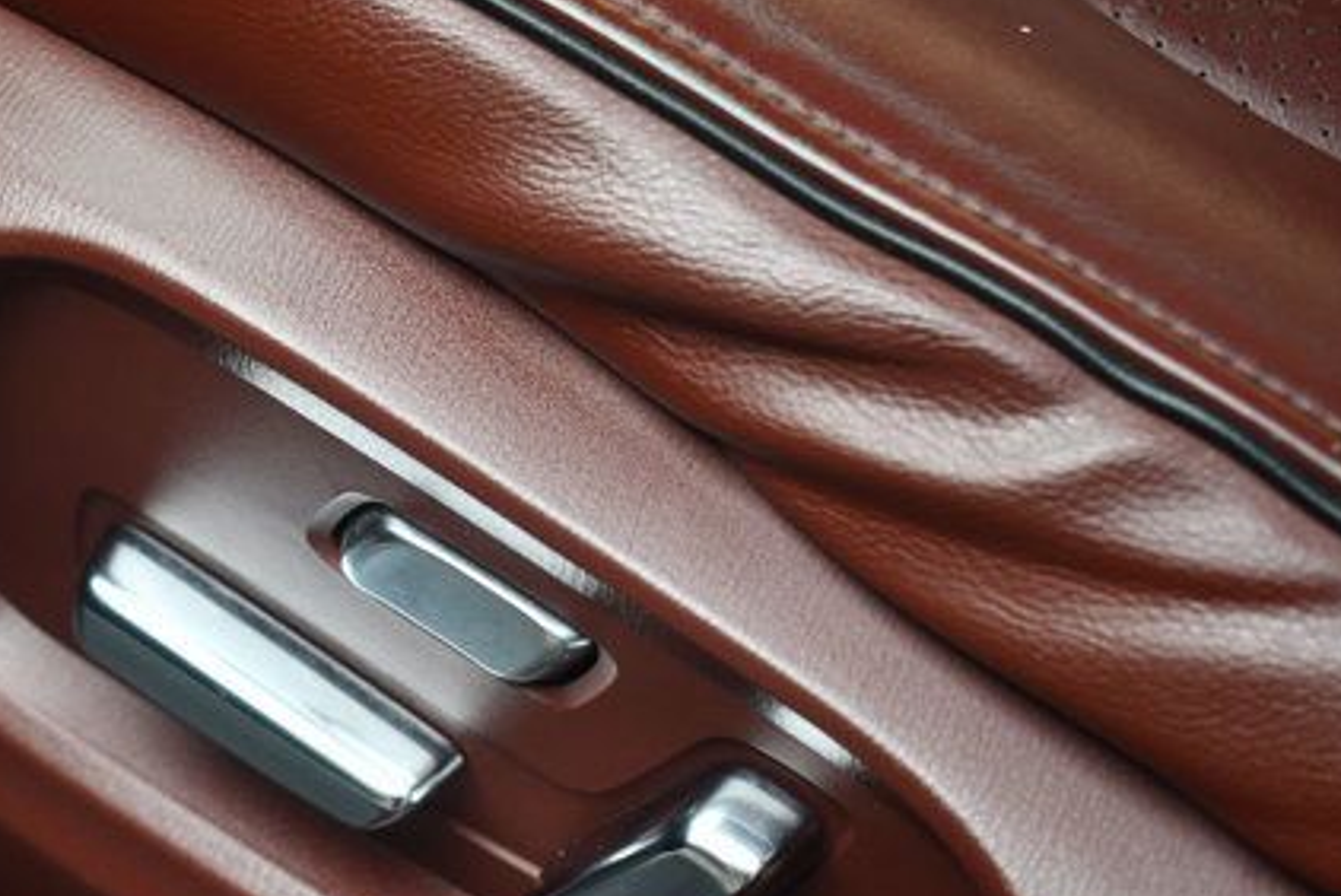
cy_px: 500
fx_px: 3392
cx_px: 340
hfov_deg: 22.2
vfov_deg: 15.0
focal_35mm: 91
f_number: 5
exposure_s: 1/200
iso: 800
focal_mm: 40
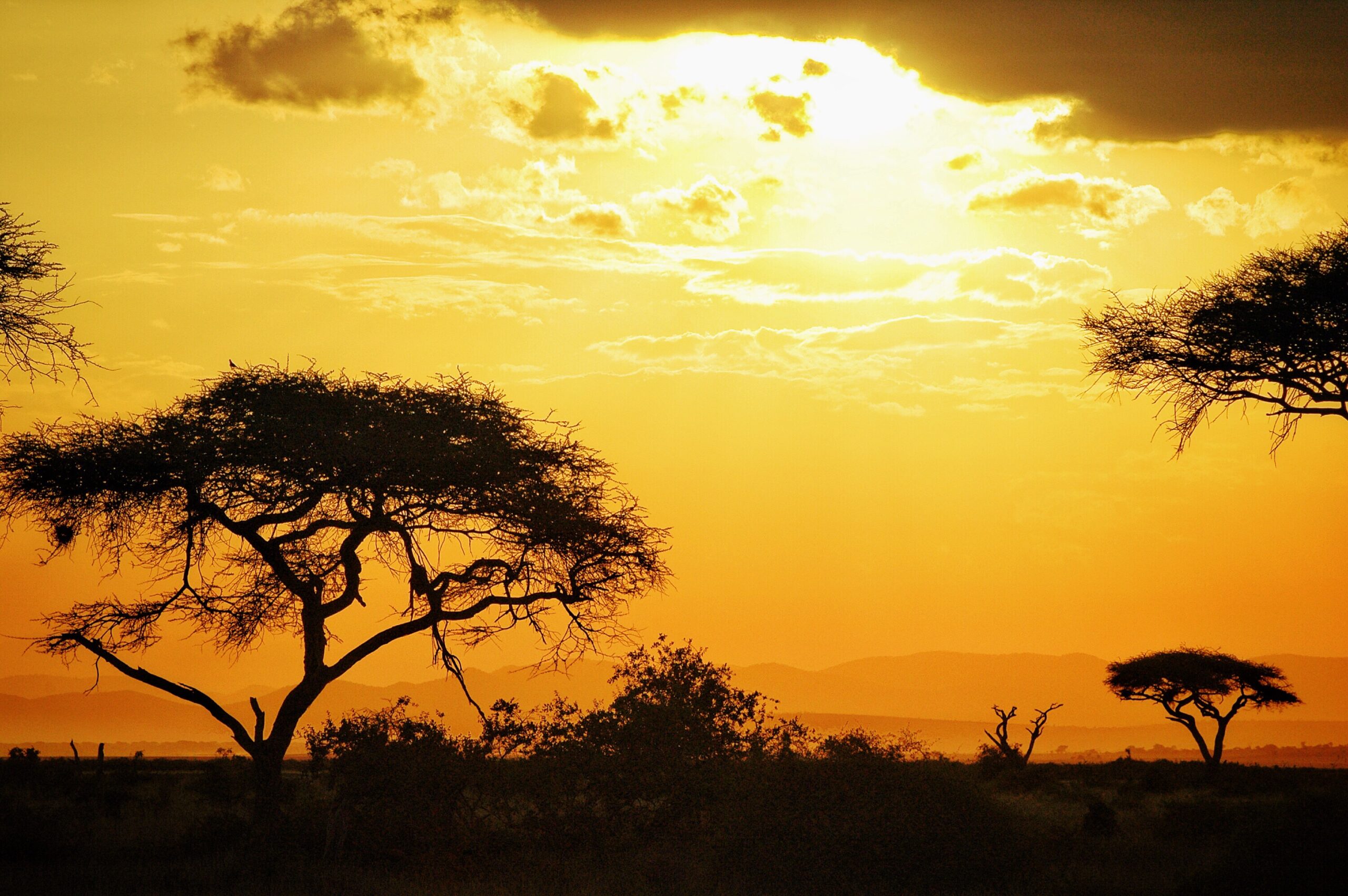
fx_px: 7295
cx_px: 674
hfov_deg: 10.6
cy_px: 448
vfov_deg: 7.0
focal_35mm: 195
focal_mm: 130
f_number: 11
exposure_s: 1/800
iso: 250
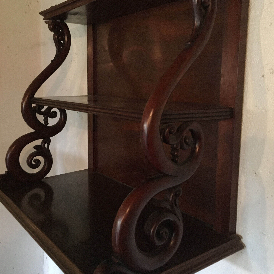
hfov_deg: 47.2
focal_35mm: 35
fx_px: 313
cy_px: 116
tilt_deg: -5.2
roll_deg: -0.9
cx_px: 136
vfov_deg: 47.1
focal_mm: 4.15
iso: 400
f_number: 2.2
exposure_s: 1/17
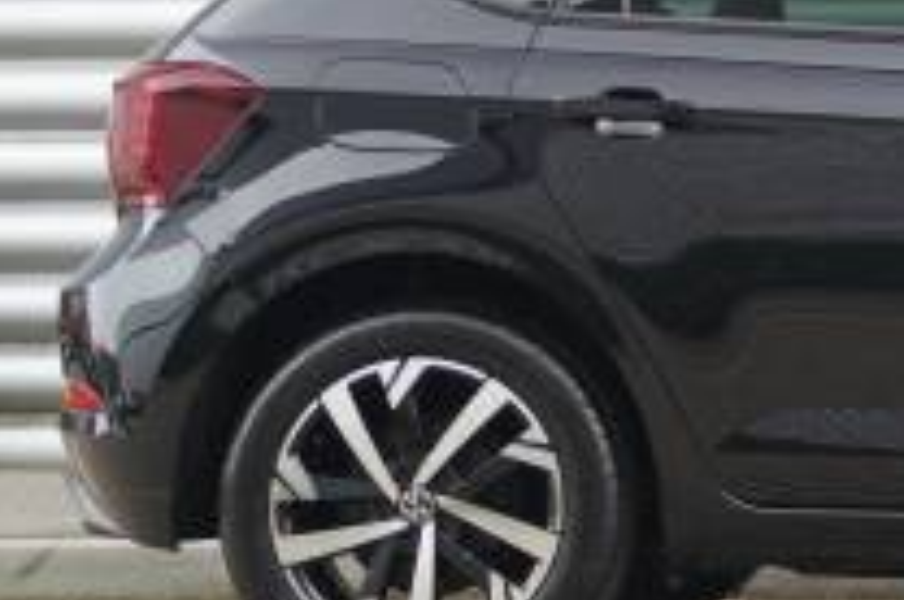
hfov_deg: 12.8
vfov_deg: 9.0
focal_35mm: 153
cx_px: 1313
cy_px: 152
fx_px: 3825
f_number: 5
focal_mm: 33
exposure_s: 1/60
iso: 400
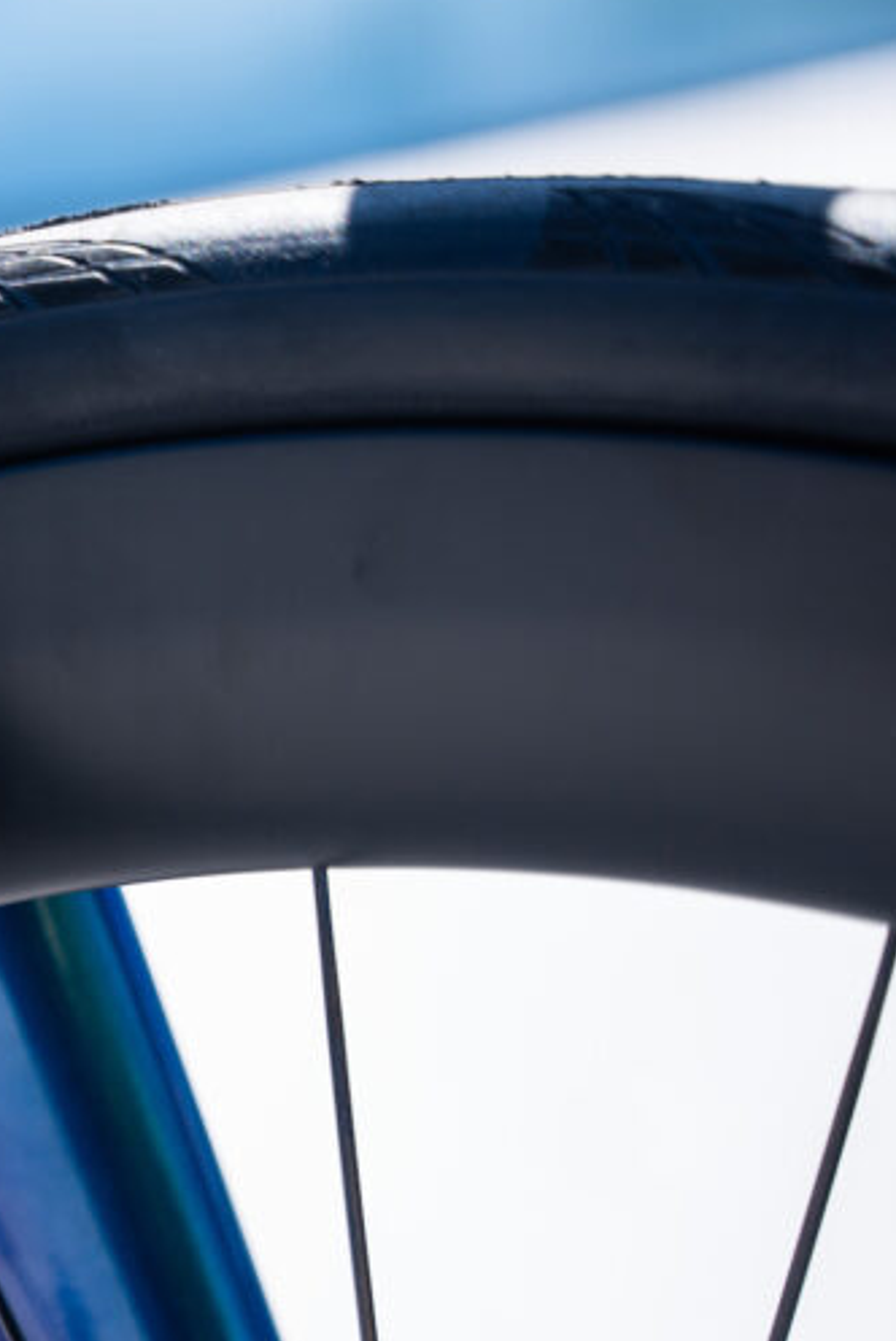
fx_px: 3953
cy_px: 903
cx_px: -340
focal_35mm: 106
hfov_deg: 12.4
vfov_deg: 19.2
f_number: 2.8
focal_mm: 51.5
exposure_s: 1/1250
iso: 80
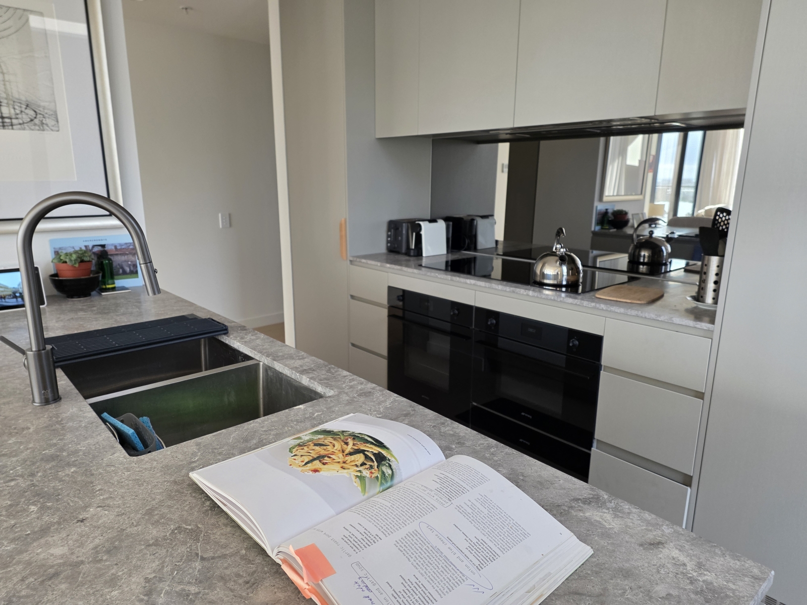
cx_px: 404
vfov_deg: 58.9
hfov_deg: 73.9
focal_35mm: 23
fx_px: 536
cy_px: 302
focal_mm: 6.25
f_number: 1.7
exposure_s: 1/180
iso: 160
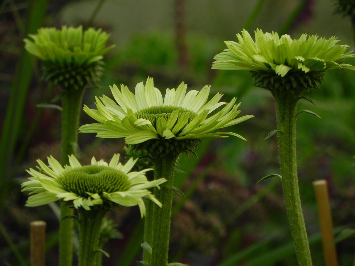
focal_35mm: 605
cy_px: 133
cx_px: 178
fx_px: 6204
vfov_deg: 2.5
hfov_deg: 3.3
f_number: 5
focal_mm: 107.6
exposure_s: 1/60
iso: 160
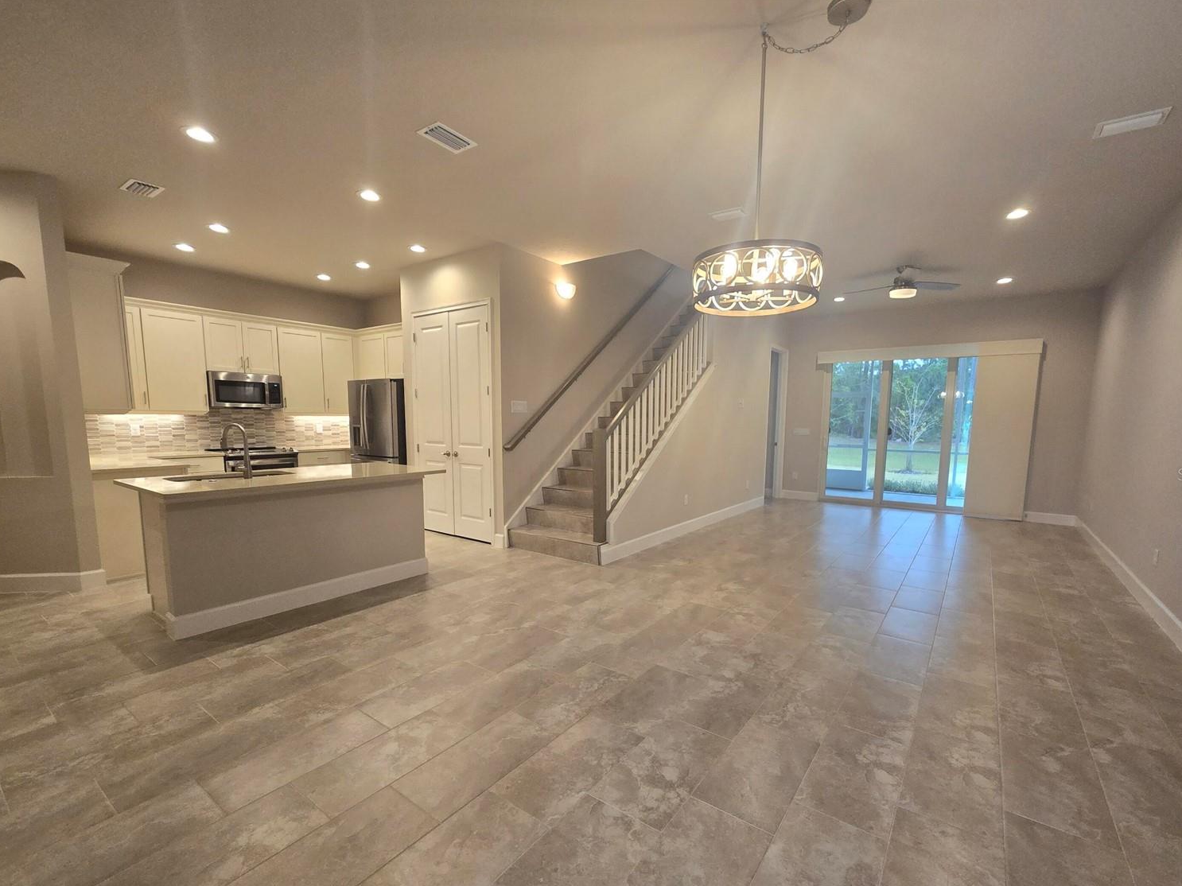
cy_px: 474
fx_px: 478
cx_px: 616
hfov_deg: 102.0
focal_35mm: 14
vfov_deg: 85.5
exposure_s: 1/60
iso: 125
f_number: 2.2
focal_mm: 2.2
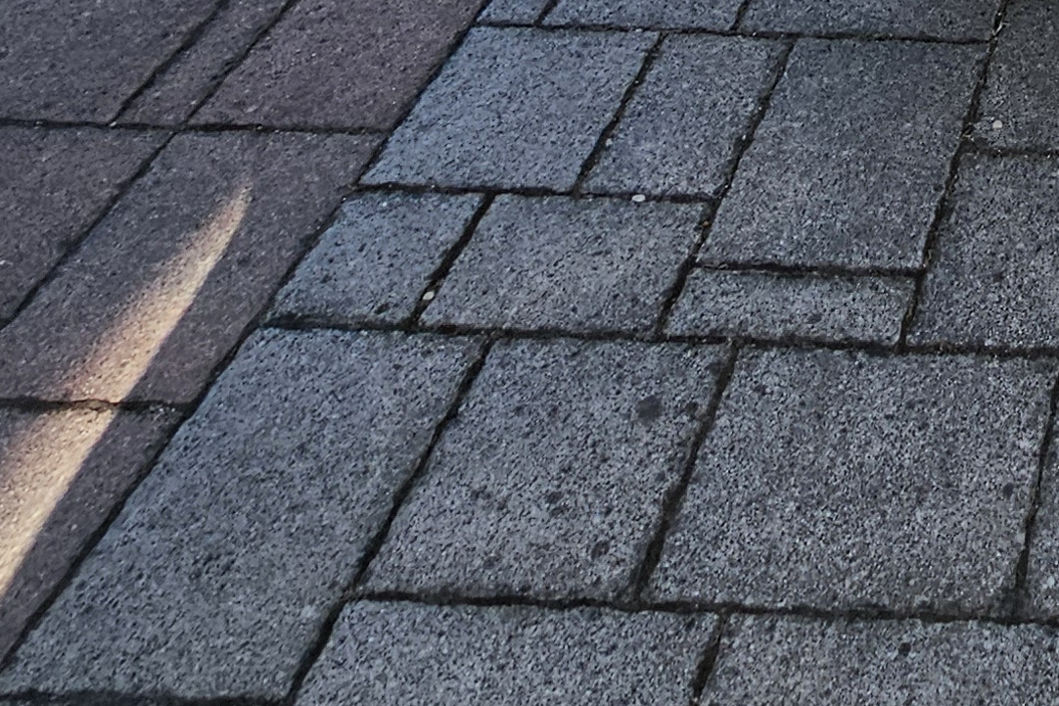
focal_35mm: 50
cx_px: 1364
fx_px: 1471
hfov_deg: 31.1
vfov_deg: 18.0
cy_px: -720
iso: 50
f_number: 2.2
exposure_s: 1/2016
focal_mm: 2.2
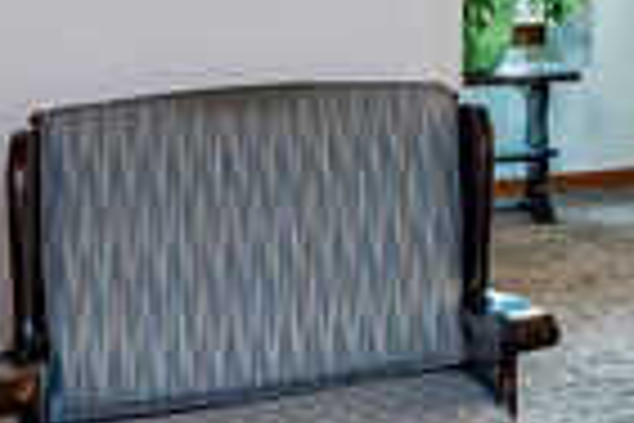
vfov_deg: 12.3
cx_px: 1607
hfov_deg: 13.1
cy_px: -110
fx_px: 1902
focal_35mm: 108
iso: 2500
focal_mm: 14
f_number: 8
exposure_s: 1/50
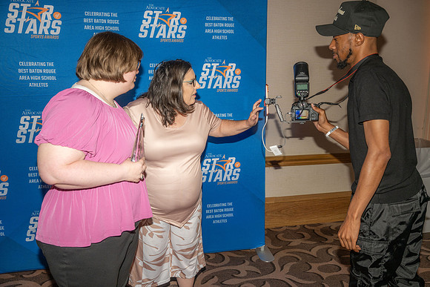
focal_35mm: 32
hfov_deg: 59.5
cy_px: 144
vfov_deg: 41.7
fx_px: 376
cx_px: 215
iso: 320
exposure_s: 1/100
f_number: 8
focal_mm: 31.5
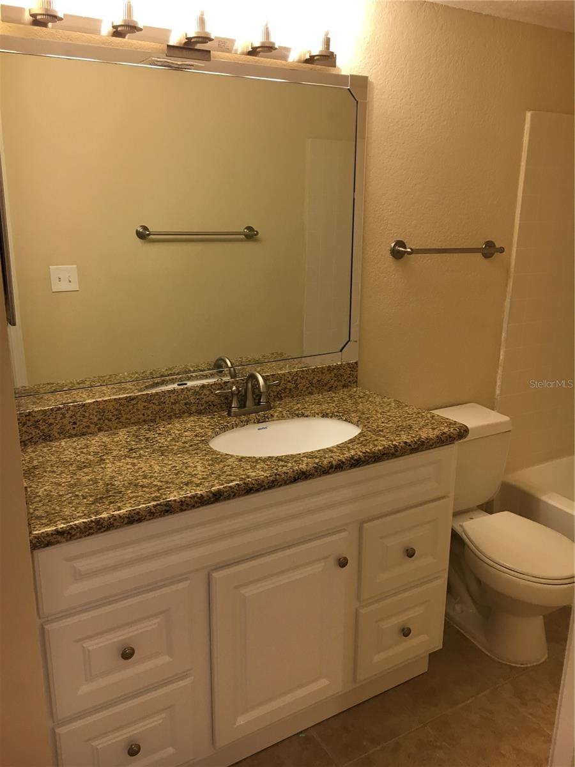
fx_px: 642
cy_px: 384
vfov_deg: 61.7
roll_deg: -1.2
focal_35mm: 29
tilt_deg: -15.8
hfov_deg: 48.2
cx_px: 288
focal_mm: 4.15
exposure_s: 1/30
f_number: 2.2
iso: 80
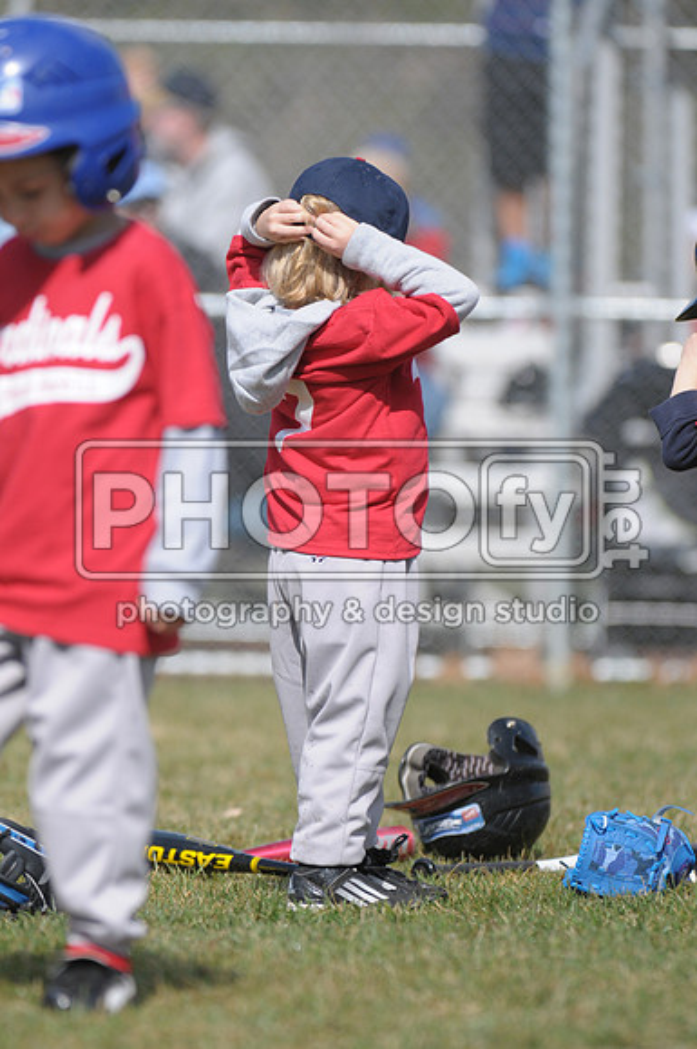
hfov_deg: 3.8
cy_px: 524
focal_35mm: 360
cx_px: 348
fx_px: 10486
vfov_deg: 5.7
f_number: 4
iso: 400
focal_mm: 240
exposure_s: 1/3200
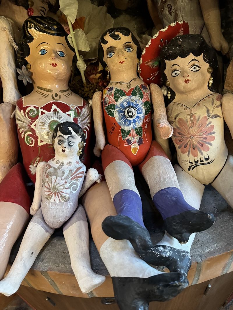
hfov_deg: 56.8
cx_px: 116
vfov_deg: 71.6
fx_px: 215
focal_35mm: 24
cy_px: 155
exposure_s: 1/30
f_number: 1.78
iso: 1000
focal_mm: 6.86
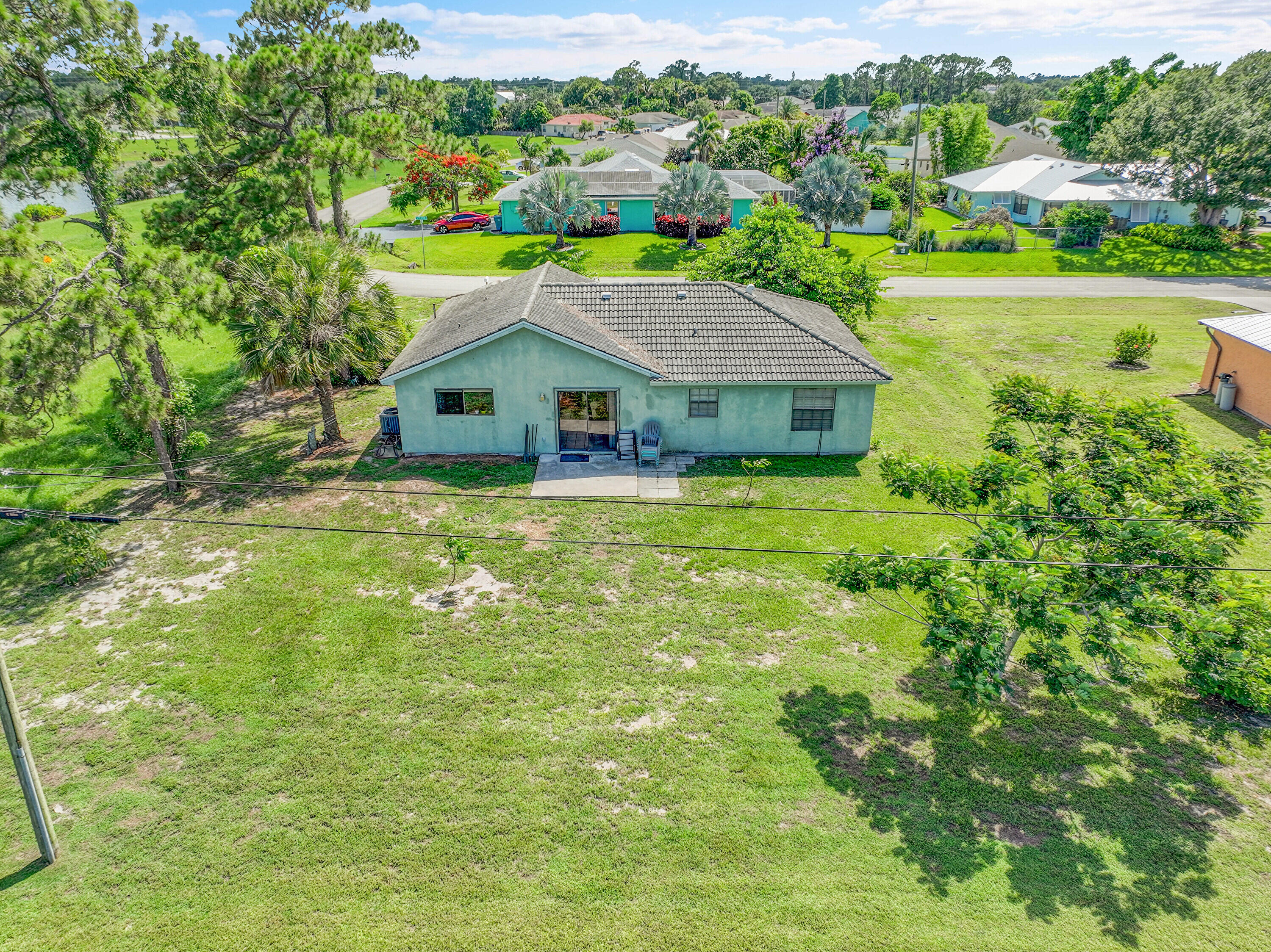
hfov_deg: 71.6
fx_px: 881
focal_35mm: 24
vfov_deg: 56.8
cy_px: 476
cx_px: 636
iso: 150
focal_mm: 12.3
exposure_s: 1/2000
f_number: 2.8
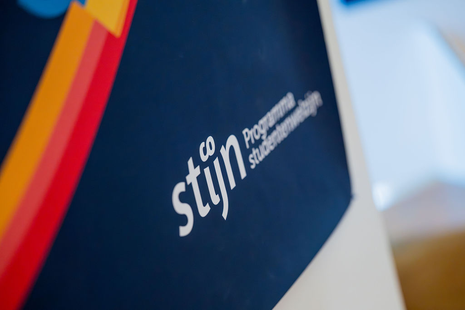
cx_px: 232
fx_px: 1318
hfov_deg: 20.0
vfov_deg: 13.4
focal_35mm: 102
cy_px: 155
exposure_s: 1/400
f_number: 2.8
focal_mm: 102
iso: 4000
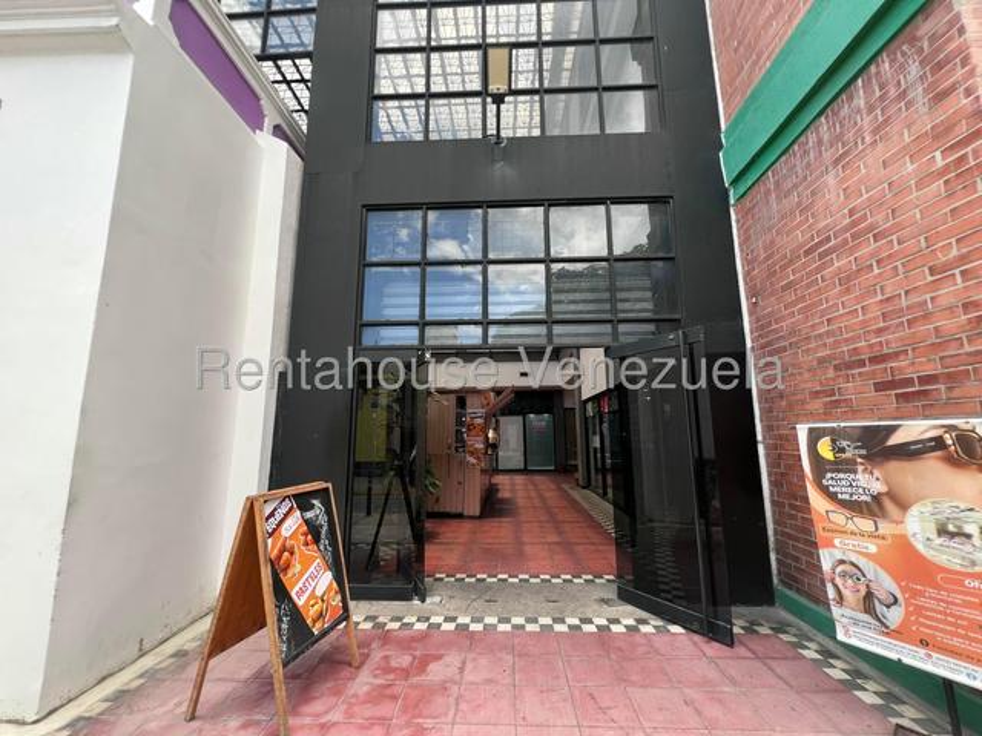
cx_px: 491
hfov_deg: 106.2
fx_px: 369
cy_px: 368
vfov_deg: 89.9
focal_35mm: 13
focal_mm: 1.57
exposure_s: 1/99
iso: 32
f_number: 1.8
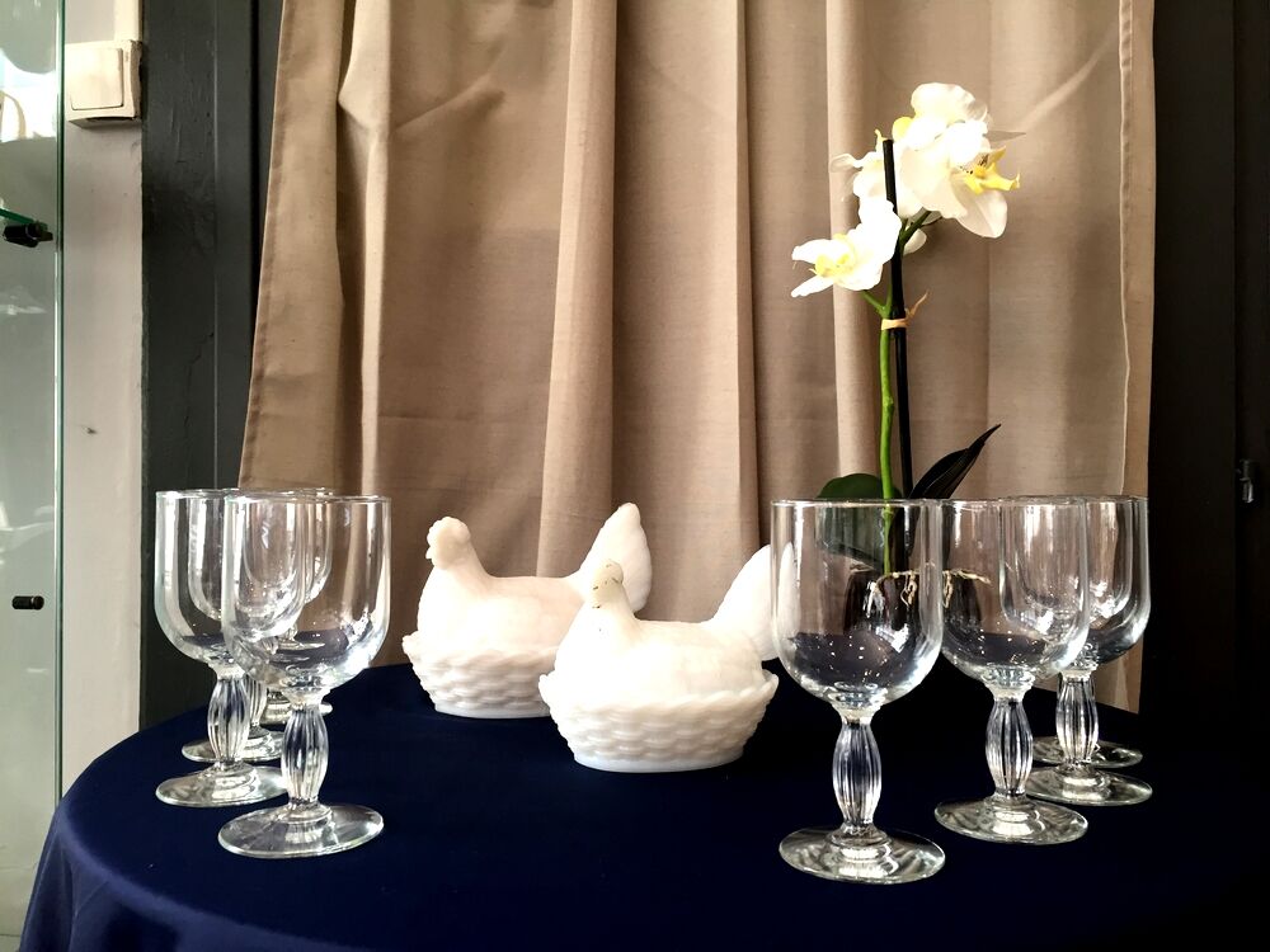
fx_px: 1064
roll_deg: +0.4
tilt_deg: +1.6
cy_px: 476
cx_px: 635
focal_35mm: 29
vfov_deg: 48.2
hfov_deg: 61.7
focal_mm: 4.15
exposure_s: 1/33
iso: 80
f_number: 2.2
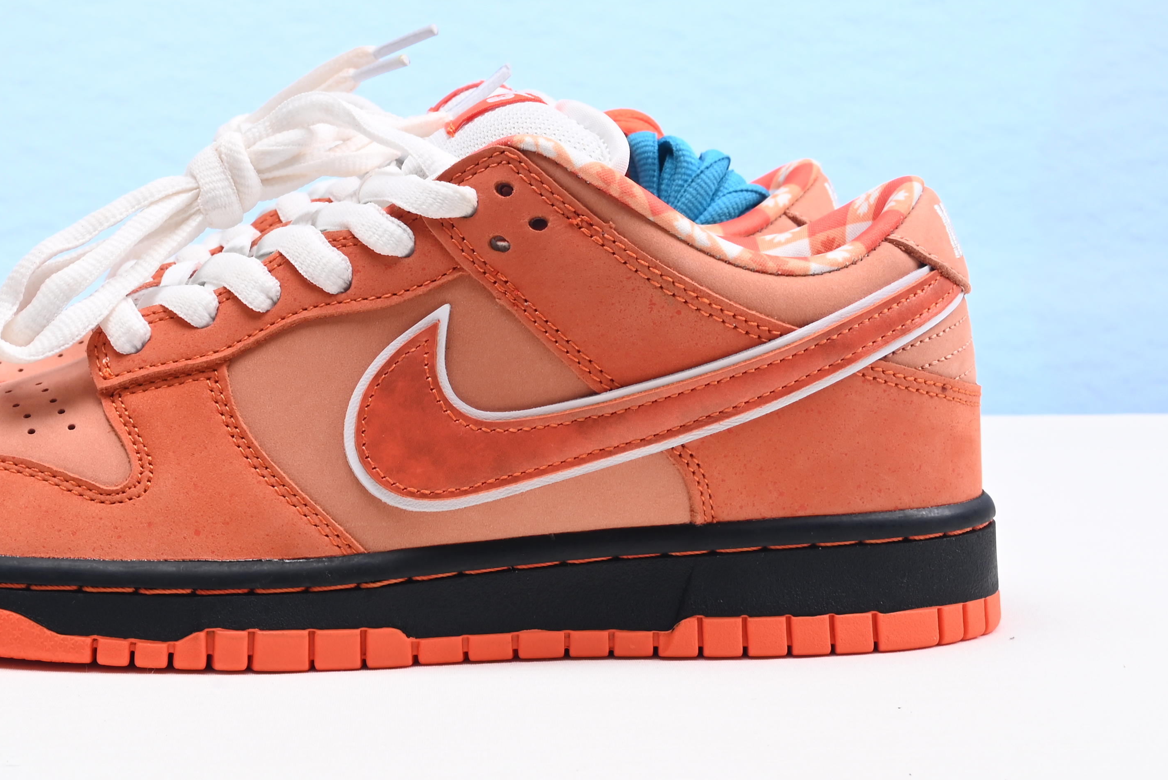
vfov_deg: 15.4
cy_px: -45
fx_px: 2824
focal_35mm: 87
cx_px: 378
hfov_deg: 23.3
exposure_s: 1/2
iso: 100
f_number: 16
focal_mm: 41
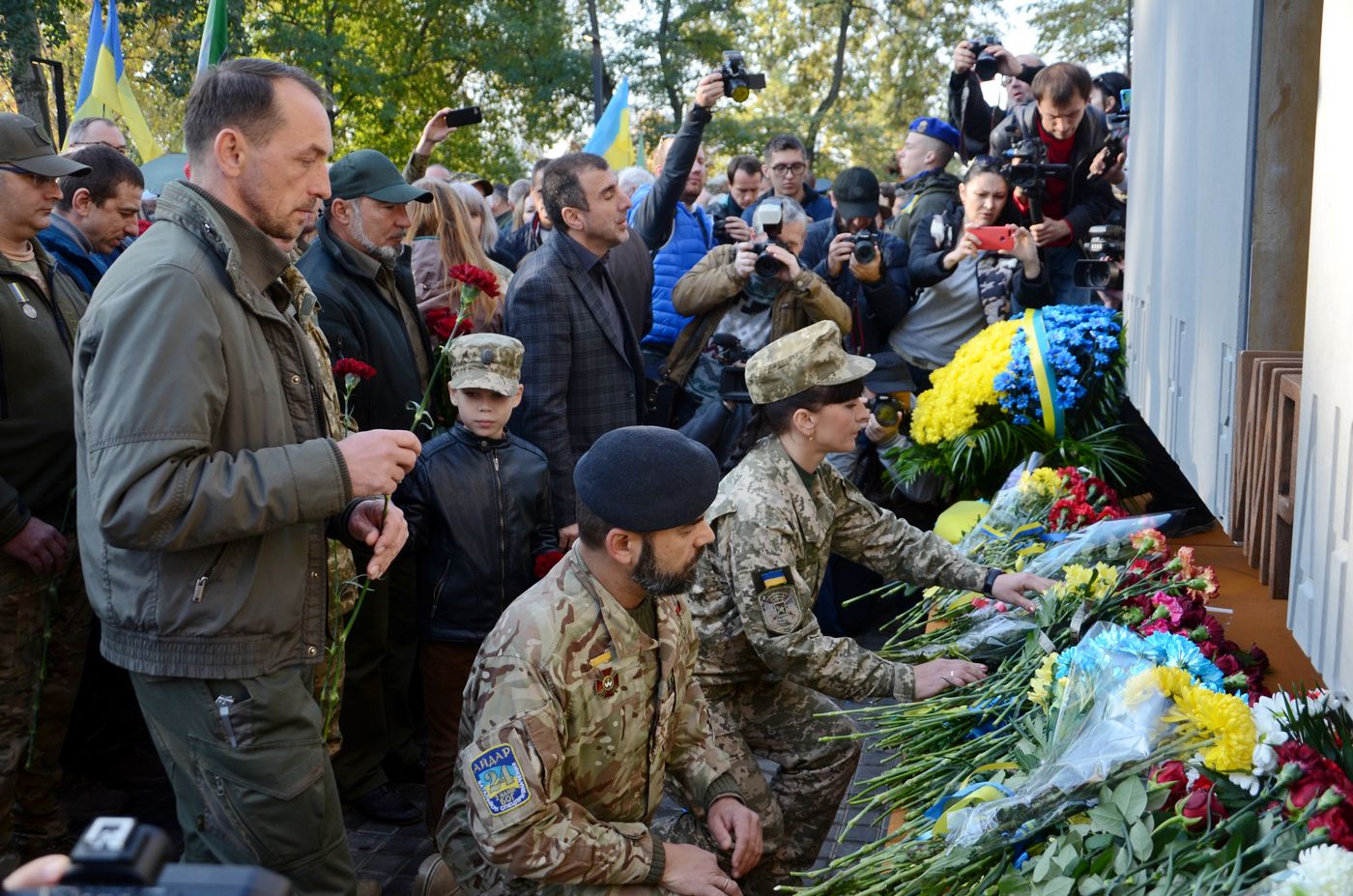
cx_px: 676
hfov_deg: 53.2
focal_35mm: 36
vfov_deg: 36.7
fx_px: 1350
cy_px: 448
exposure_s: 1/400
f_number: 3.8
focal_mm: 24
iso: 400
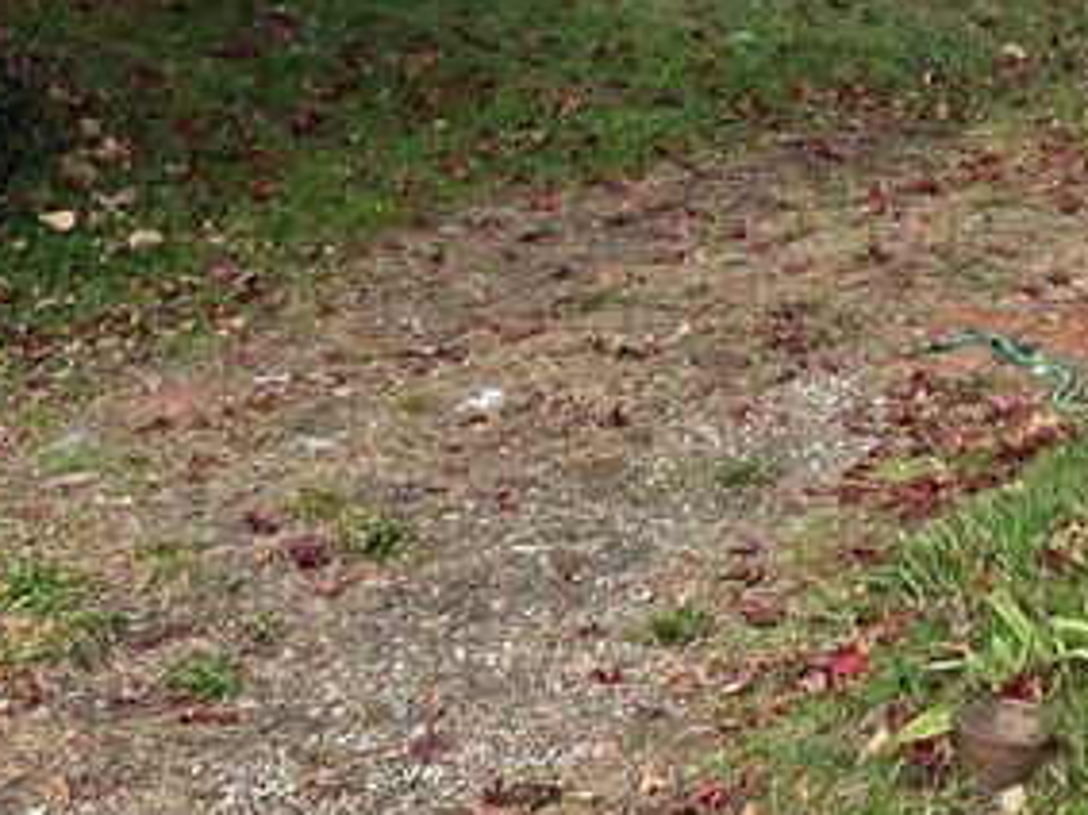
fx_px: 2953
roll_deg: +0.9
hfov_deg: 20.8
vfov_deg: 14.2
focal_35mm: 94
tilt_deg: +5.9
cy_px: -557
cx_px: 684
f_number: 1.8
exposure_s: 1/1565
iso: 32
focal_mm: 4.25
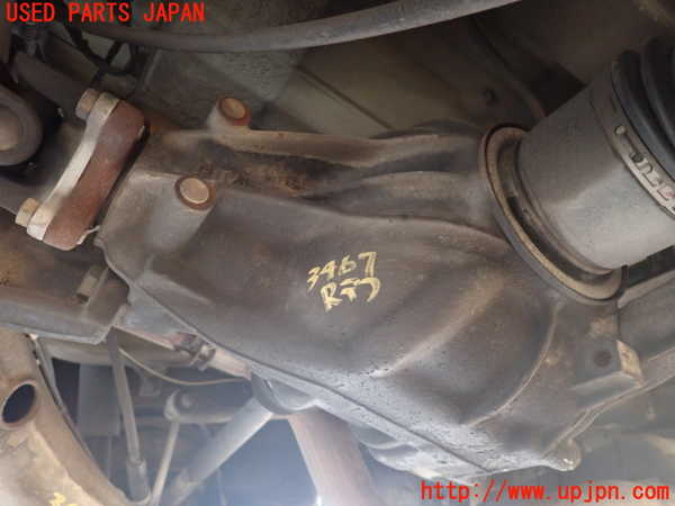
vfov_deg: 54.9
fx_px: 487
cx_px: 338
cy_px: 253
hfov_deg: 69.4
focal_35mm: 25
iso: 800
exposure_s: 1/30
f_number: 2
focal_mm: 4.5
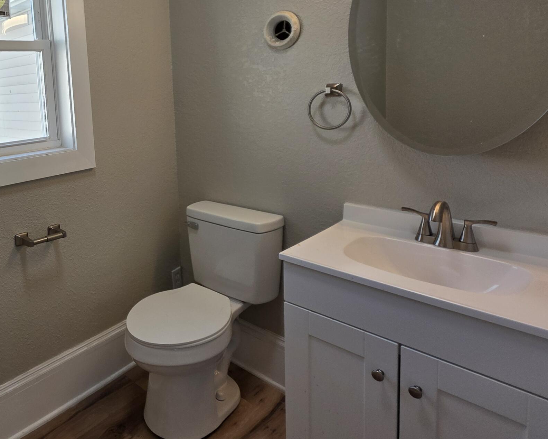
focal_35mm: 24
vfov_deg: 57.0
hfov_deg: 62.0
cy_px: 134
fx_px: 389
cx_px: 82
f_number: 1.9
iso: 50
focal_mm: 2.2
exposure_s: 1/120
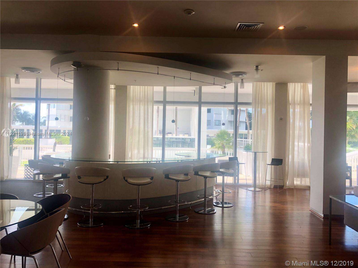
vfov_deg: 49.7
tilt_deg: +0.0
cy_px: 134
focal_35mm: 28
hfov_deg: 63.4
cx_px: 179
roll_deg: -1.3
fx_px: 290
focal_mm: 4
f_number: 1.8
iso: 25
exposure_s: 1/120
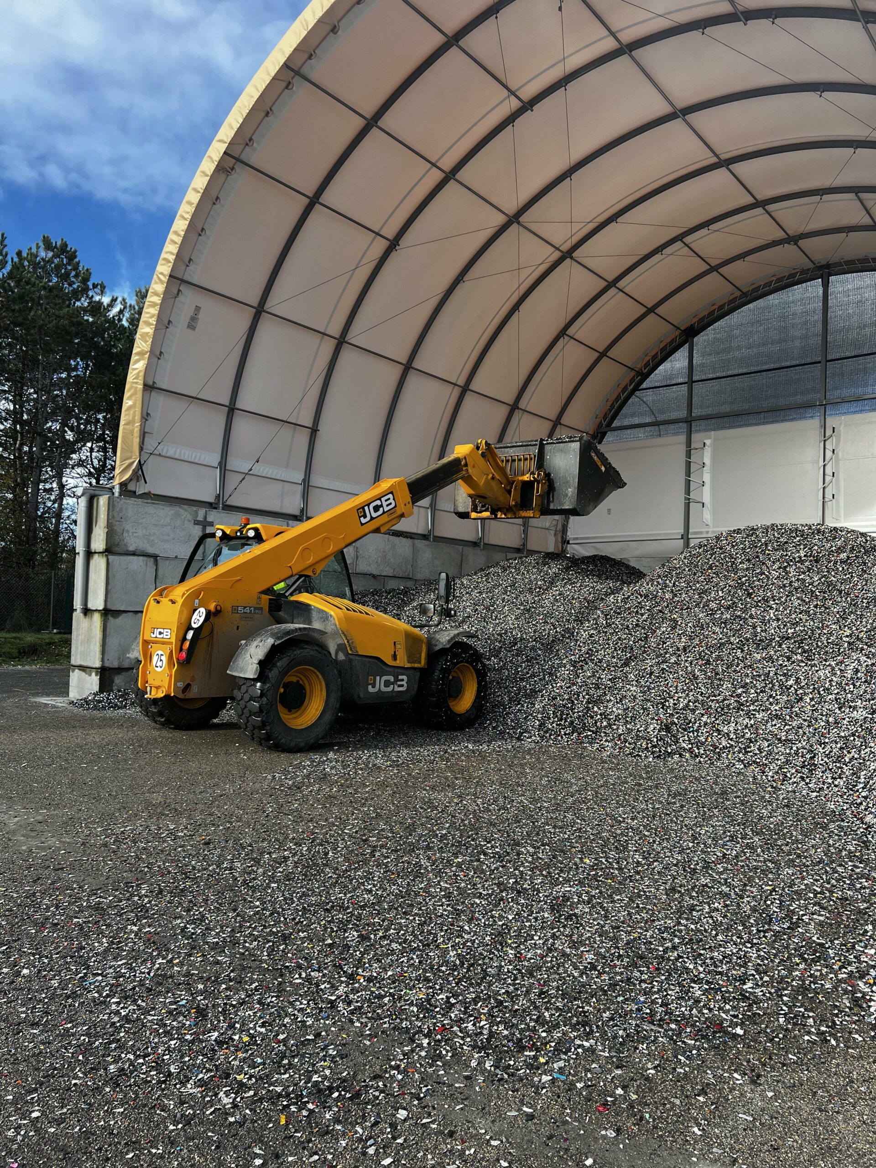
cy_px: 584
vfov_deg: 67.3
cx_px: 438
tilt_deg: +3.0
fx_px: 877
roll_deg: -2.0
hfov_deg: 53.1
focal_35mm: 26
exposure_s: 1/873
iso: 50
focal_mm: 5.7
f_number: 1.5
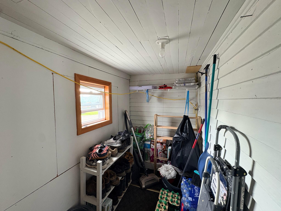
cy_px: 106
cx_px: 140
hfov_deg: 102.1
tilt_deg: -3.2
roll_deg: -0.4
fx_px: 114
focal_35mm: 14
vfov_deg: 85.7
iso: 250
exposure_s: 1/60
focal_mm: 2.22
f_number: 2.2
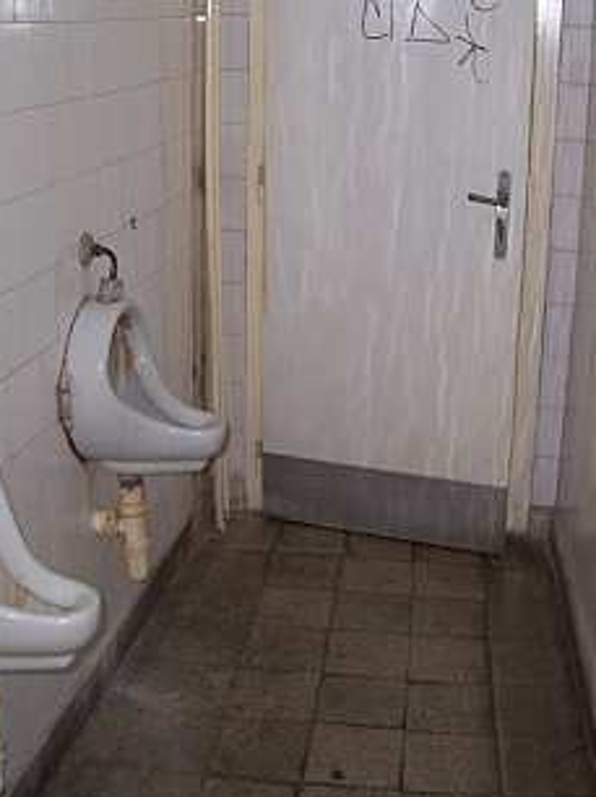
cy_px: 232
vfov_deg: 37.6
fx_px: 1149
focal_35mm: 50
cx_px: 327
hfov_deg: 29.1
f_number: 2.7
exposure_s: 1/60
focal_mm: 5.6
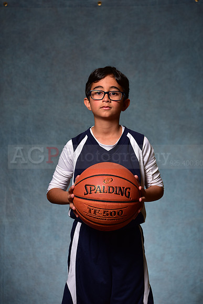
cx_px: 102
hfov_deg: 19.5
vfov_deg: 28.8
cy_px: 152
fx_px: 592
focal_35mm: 70
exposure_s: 1/200
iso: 100
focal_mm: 70
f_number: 5
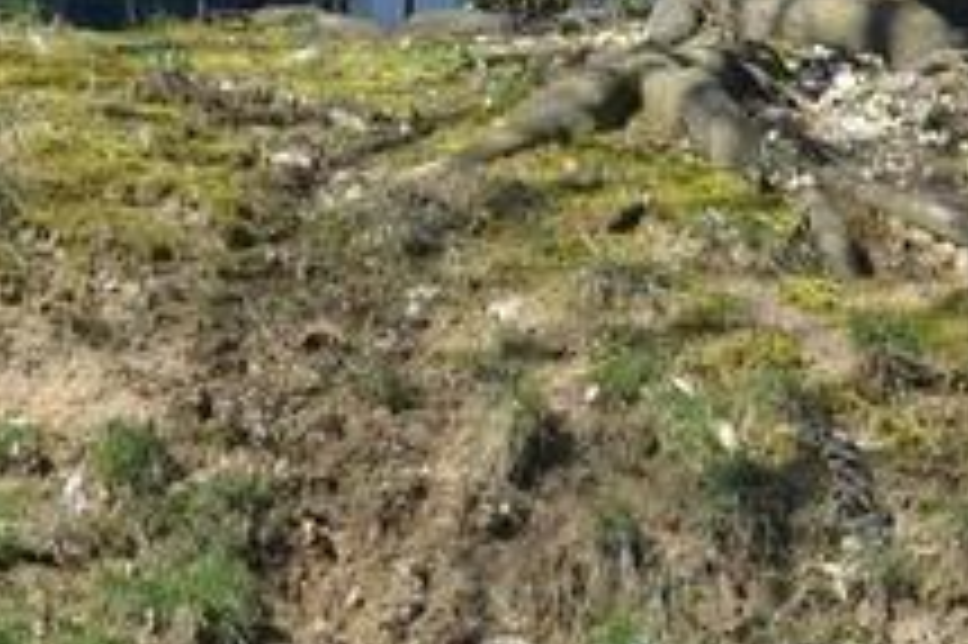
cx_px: 558
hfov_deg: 7.9
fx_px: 7012
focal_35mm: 261
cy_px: -1432
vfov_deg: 4.9
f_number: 6.3
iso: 100
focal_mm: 26
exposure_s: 1/160
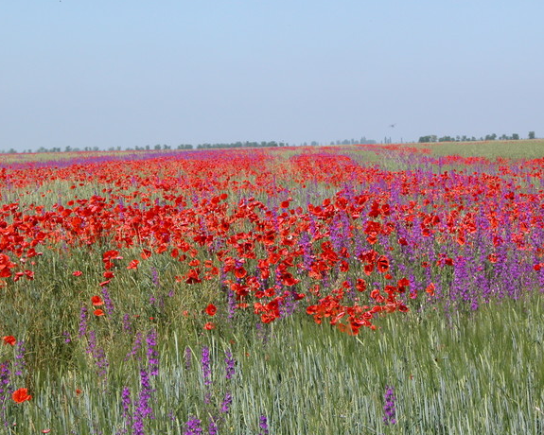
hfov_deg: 15.3
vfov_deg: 12.2
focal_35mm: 126
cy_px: 221
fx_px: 2029
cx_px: 277
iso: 100
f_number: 5.9
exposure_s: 1/428
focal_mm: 29.5
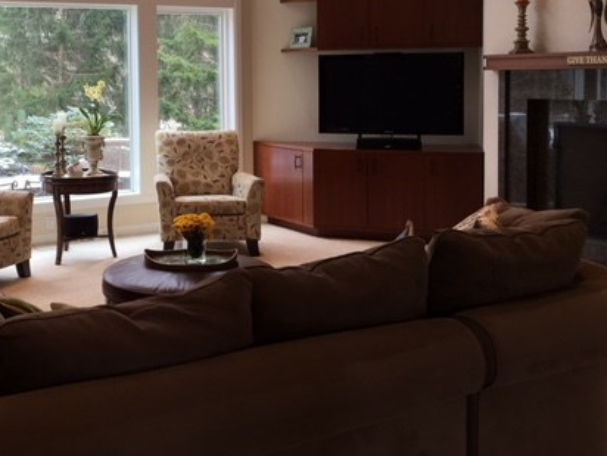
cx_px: 149
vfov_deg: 31.5
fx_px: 789
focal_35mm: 45
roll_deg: +0.9
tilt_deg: -2.7
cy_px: 105
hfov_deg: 40.8
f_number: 2.2
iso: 25
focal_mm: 4.15
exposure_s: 1/60
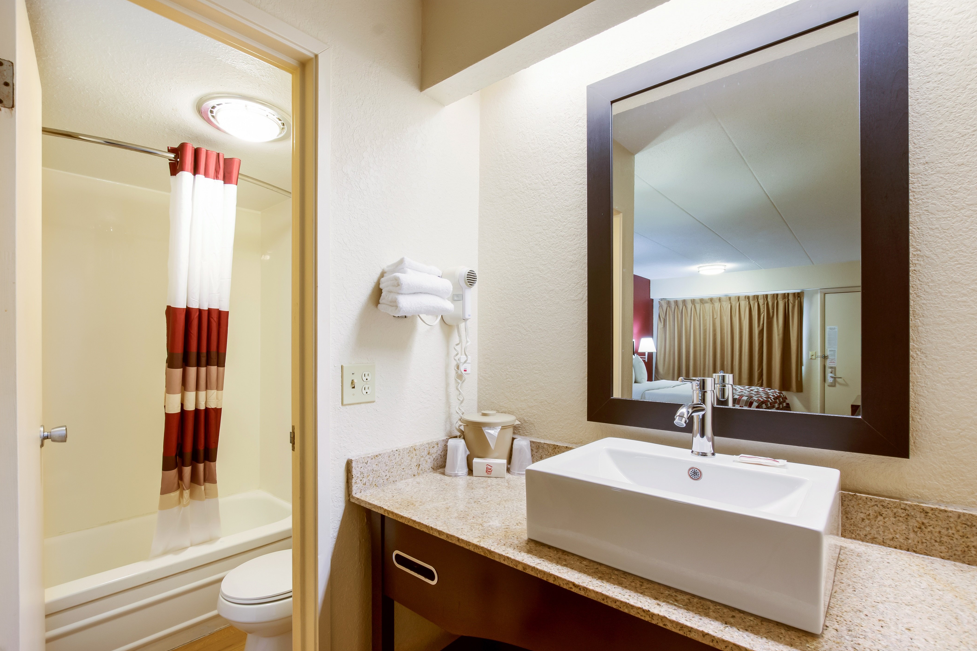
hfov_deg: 96.7
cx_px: 464
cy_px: 345
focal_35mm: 16
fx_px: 434
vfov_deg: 73.7
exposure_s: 1/50
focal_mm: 10
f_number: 8
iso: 320
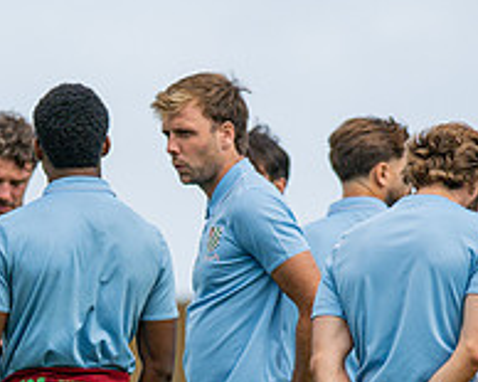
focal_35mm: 983
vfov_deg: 1.6
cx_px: 9
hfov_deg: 2.0
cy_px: 490
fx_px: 13899
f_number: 4
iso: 400
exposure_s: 1/4000
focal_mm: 300
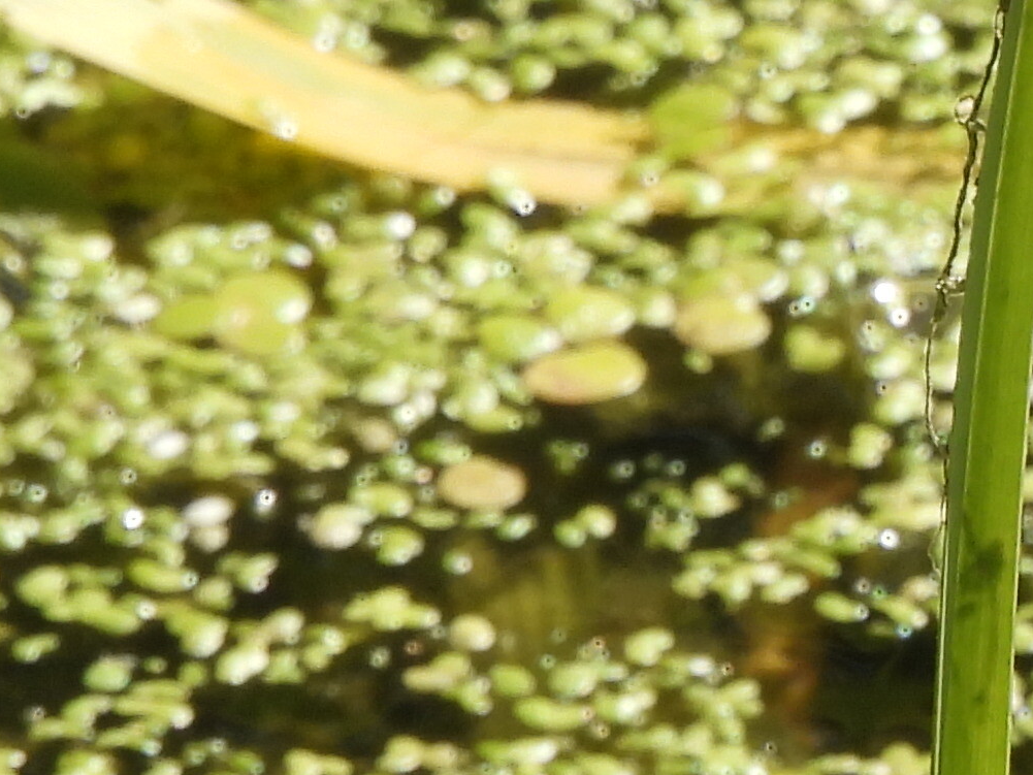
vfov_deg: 0.5
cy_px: -314
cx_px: 1003
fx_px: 96191
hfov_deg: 0.6
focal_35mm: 3223
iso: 100
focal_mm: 125
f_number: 6.3
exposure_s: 1/320
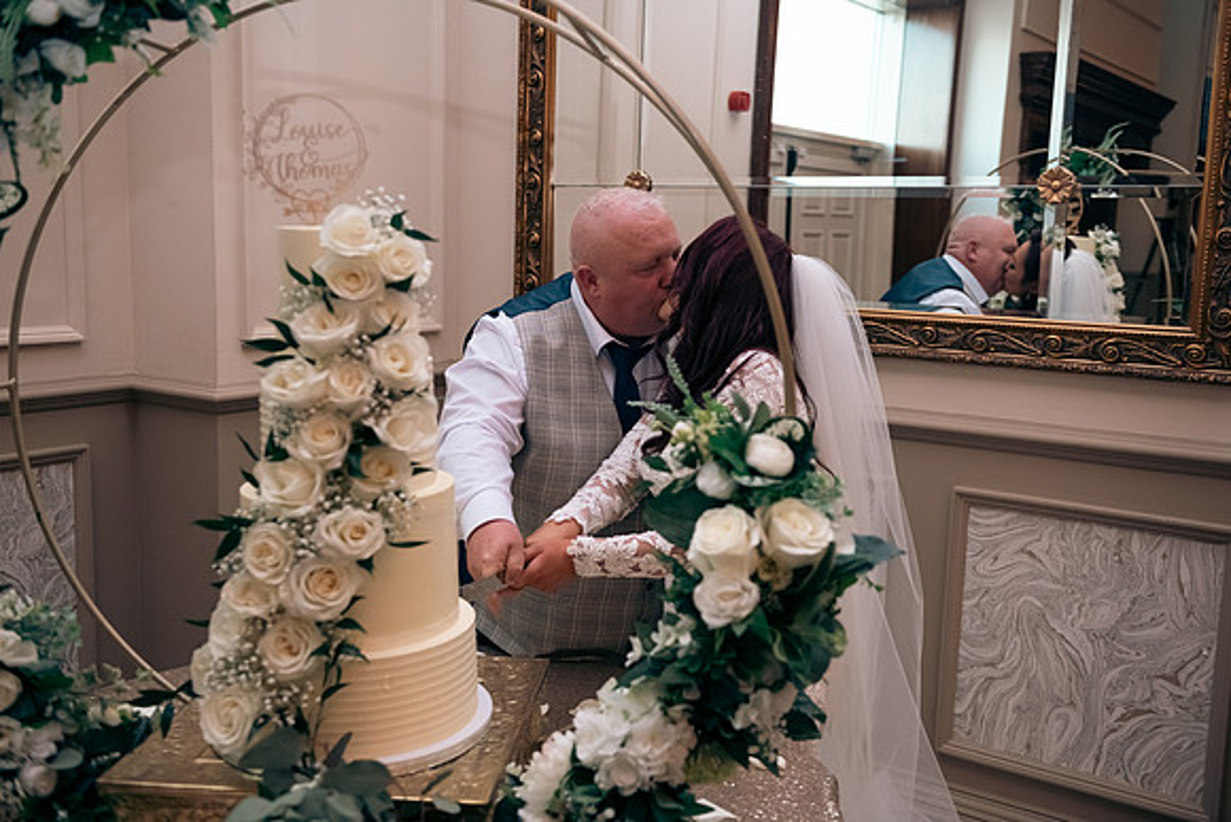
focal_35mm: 35
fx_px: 1197
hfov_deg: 54.4
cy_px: 411
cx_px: 616
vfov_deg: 37.9
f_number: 3.5
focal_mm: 35
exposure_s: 1/160
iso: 1000
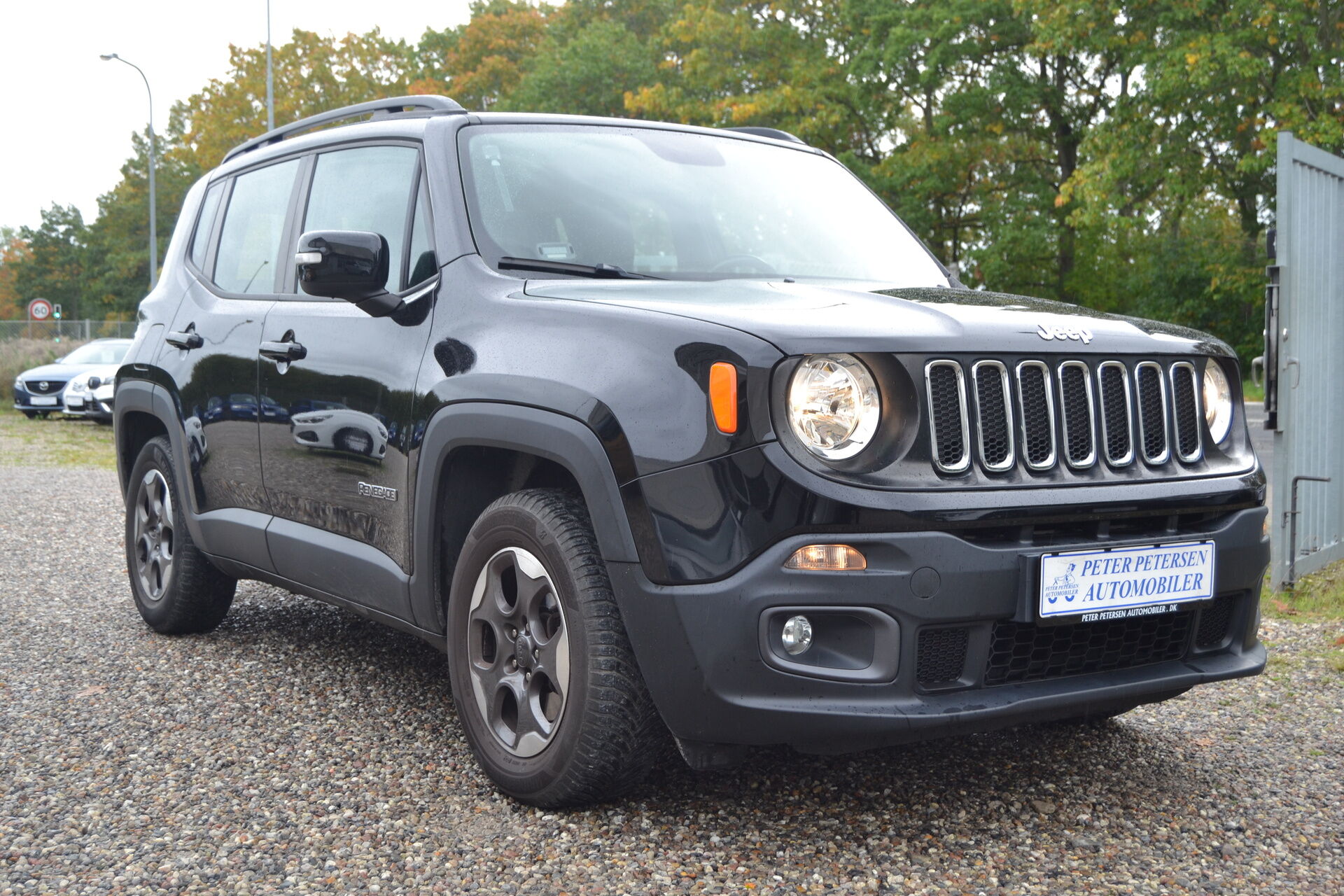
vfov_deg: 29.9
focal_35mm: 45
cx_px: 672
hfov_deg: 43.6
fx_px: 1680
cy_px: 448
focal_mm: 30
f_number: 5.6
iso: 160
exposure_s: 1/125
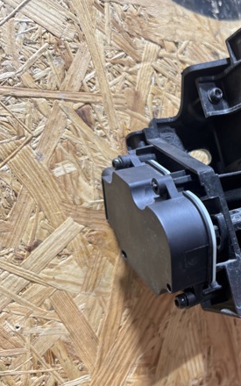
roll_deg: +7.8
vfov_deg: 52.7
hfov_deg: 30.8
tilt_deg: -10.5
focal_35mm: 37
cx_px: 264
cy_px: 204
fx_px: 389
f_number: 1.78
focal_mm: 6.76
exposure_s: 1/50
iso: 160
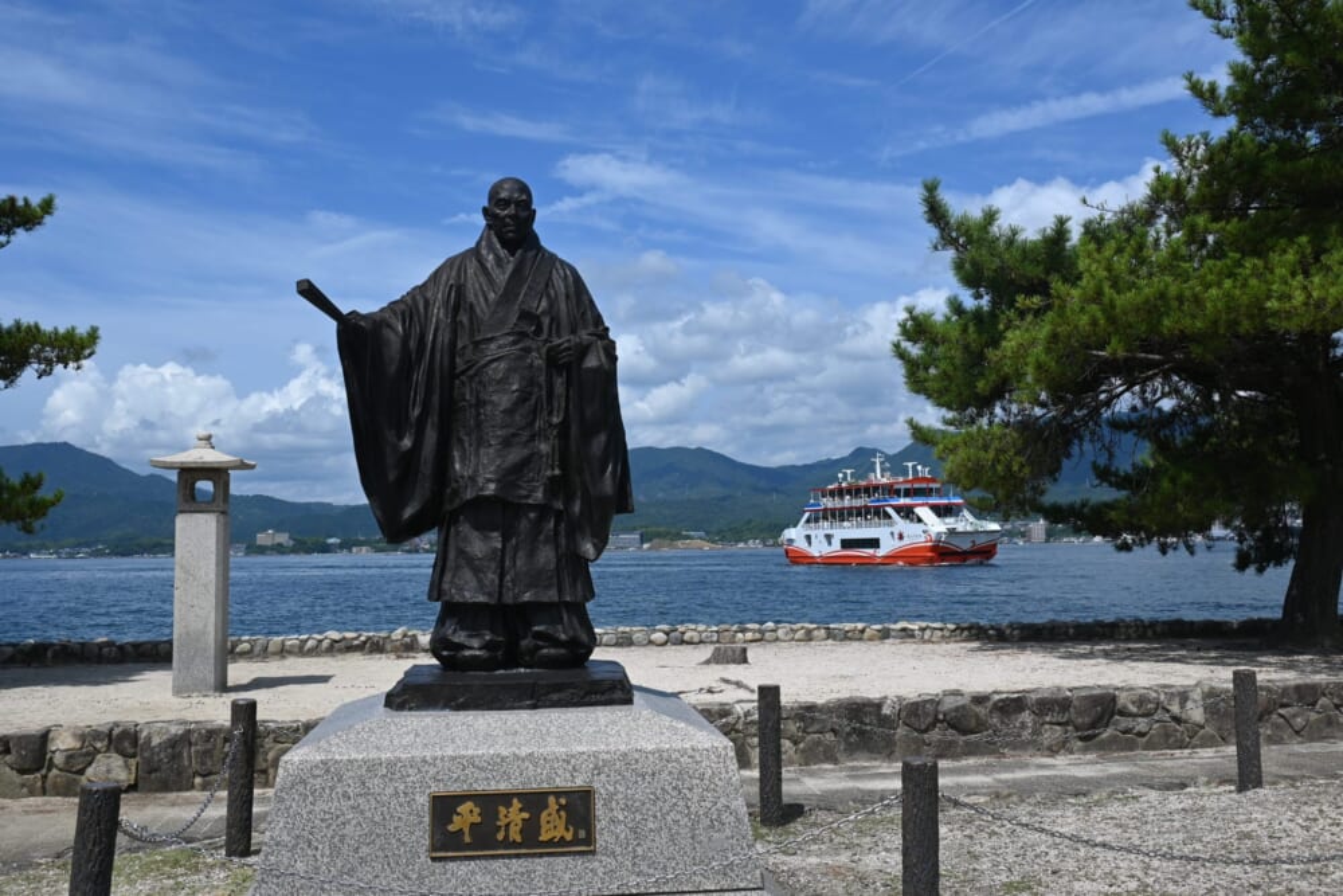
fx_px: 1259
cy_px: 448
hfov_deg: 56.1
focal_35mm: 34
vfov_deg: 39.2
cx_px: 672
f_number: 8
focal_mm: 22.5
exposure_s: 1/500
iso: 100
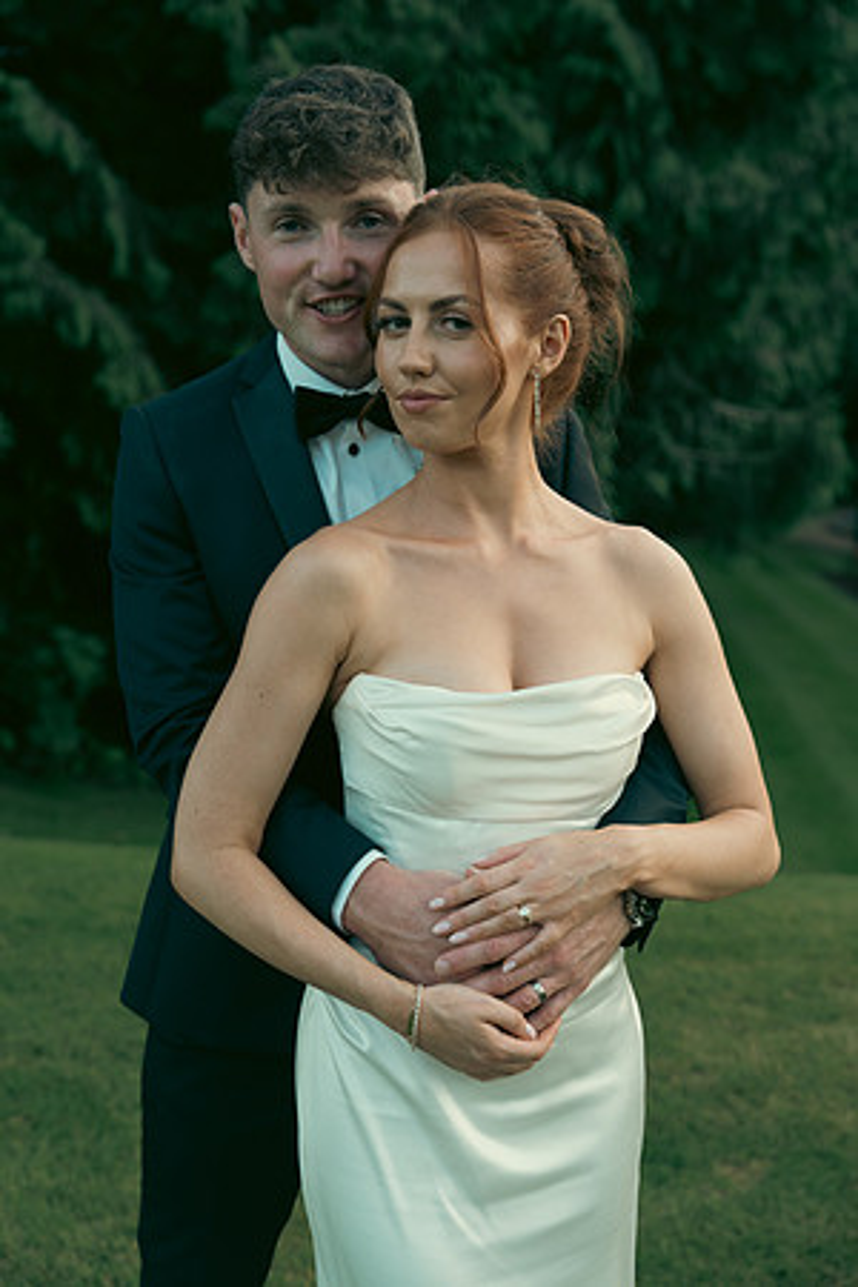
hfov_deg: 29.2
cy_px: 644
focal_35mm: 46
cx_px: 429
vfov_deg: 42.7
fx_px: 1644
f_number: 3.5
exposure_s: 1/250
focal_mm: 46
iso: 640
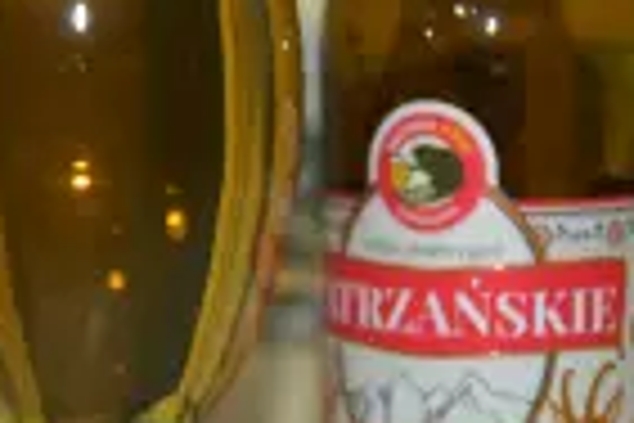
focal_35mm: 119
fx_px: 2096
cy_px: 331
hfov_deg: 17.1
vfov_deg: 11.5
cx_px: 166
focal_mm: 28
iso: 200
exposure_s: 1/60
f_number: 4
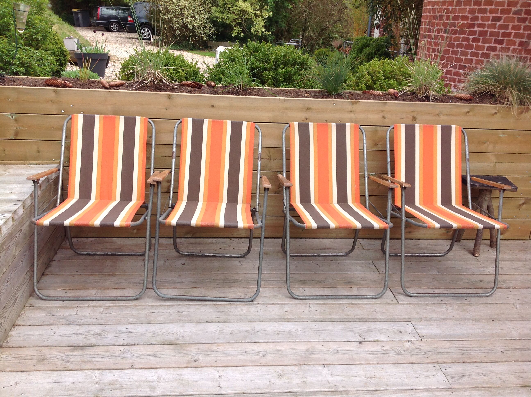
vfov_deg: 40.6
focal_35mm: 35
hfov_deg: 52.7
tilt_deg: -19.7
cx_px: 266
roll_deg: -2.6
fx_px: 536
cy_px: 198
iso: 50
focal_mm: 4.28
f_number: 2.4
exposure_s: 1/817
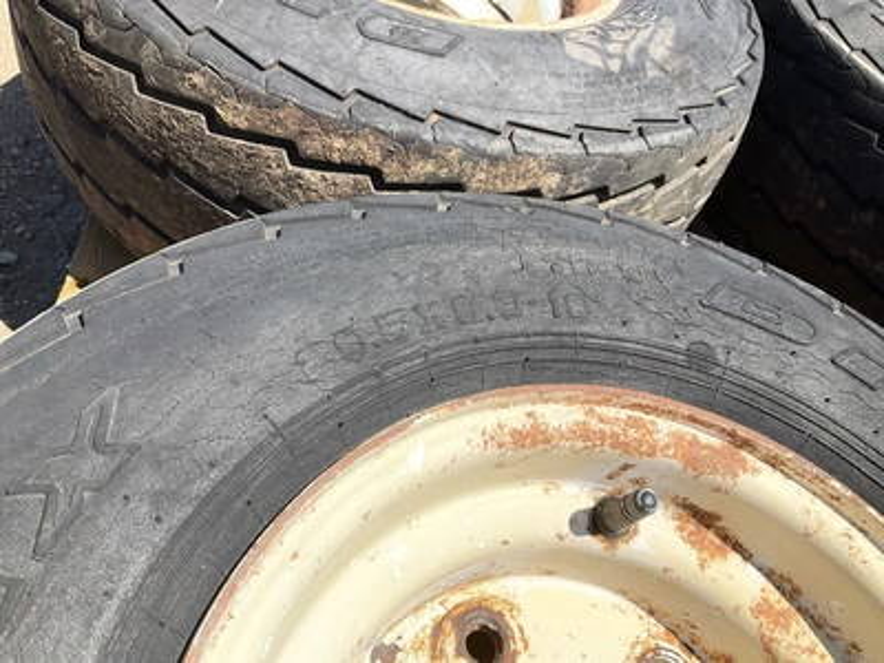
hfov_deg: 61.7
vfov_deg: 48.2
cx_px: 442
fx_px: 741
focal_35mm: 29
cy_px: 332
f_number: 1.8
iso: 25
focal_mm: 3
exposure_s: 1/1534
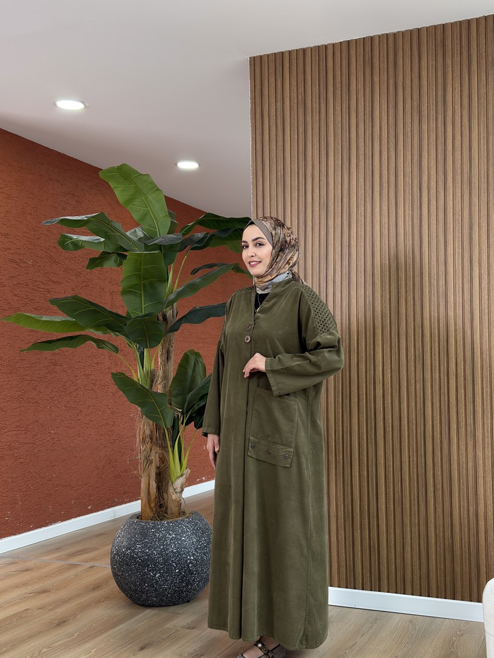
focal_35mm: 41
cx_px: 285
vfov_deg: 45.7
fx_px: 780
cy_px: 361
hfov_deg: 35.1
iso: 125
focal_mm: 6.76
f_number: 1.78
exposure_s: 1/108
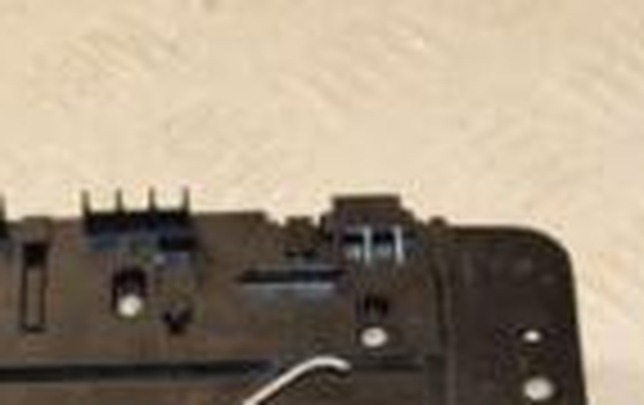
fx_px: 3148
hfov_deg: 11.6
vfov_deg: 7.3
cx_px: 117
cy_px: 576
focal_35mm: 179
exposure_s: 1/200
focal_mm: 28
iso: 800
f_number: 8
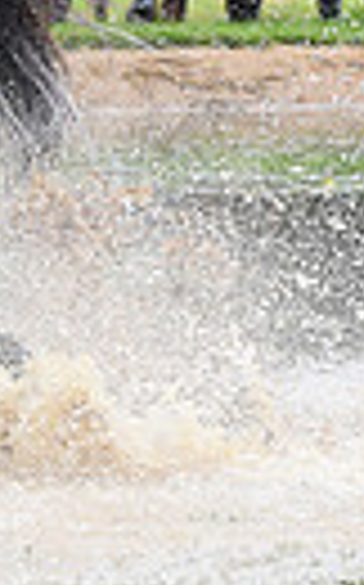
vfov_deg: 4.5
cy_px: -230
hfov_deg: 2.8
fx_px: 7381
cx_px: -737
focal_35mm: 464
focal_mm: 102
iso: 800
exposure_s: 1/1250
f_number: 4.5
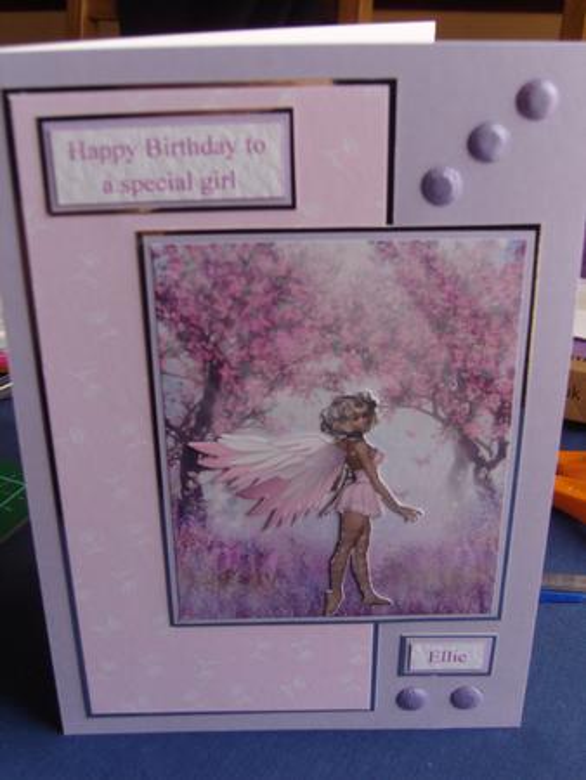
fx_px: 992
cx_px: 293
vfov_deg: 42.9
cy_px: 390
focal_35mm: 44
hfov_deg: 32.9
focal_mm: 9.4
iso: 80
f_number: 3.1
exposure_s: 1/50
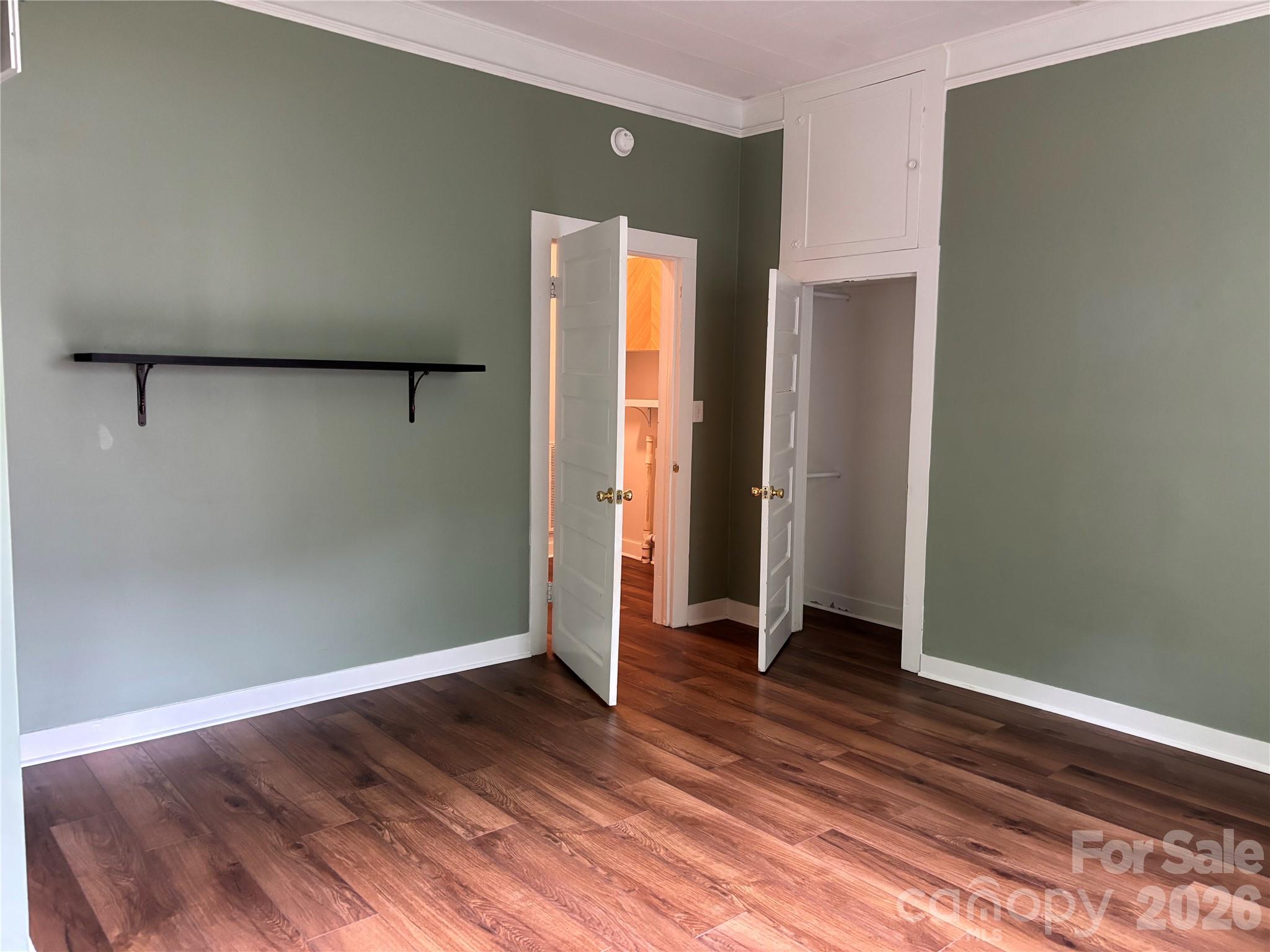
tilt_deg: -5.5
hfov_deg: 67.3
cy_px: 476
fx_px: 954
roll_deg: -1.0
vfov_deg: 53.1
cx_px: 635
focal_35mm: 26
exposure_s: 1/60
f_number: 1.6
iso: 400
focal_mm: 5.96
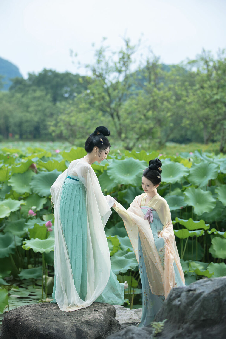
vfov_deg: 23.1
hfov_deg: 15.5
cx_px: 113
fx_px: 829
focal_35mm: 88
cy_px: 170
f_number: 2.8
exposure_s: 1/500
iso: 100
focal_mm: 88
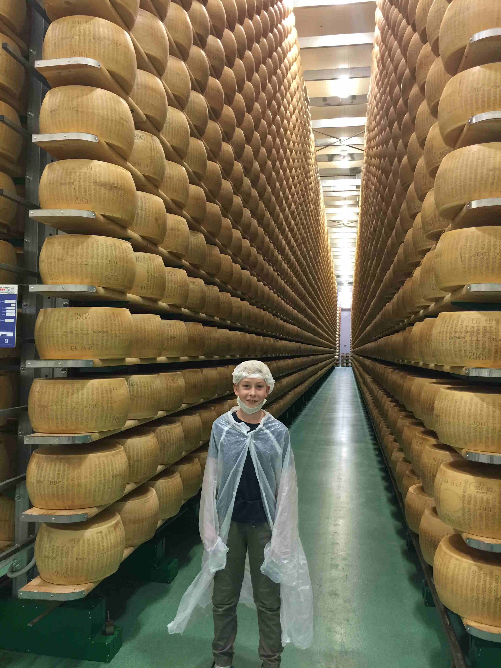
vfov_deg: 61.7
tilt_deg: +3.4
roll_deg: -0.2
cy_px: 334
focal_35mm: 29
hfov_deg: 48.2
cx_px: 250
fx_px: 560
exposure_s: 1/17
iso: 100
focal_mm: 4.15
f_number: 2.2
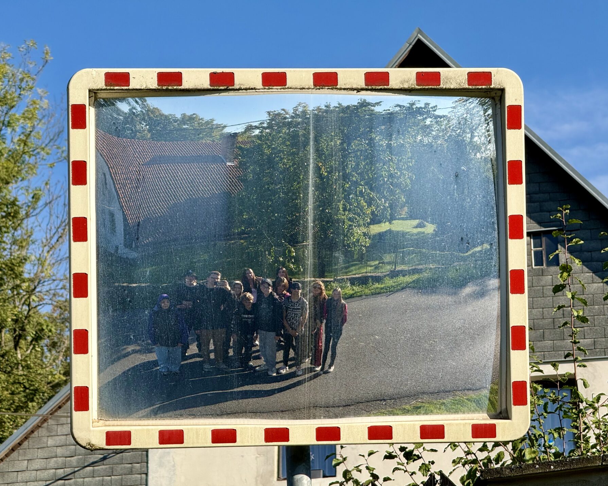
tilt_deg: +18.8
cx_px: 294
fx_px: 2267
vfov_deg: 12.2
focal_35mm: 126
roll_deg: +0.2
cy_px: 242
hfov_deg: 15.3
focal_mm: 15.66
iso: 50
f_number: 2.8
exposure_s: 1/1018
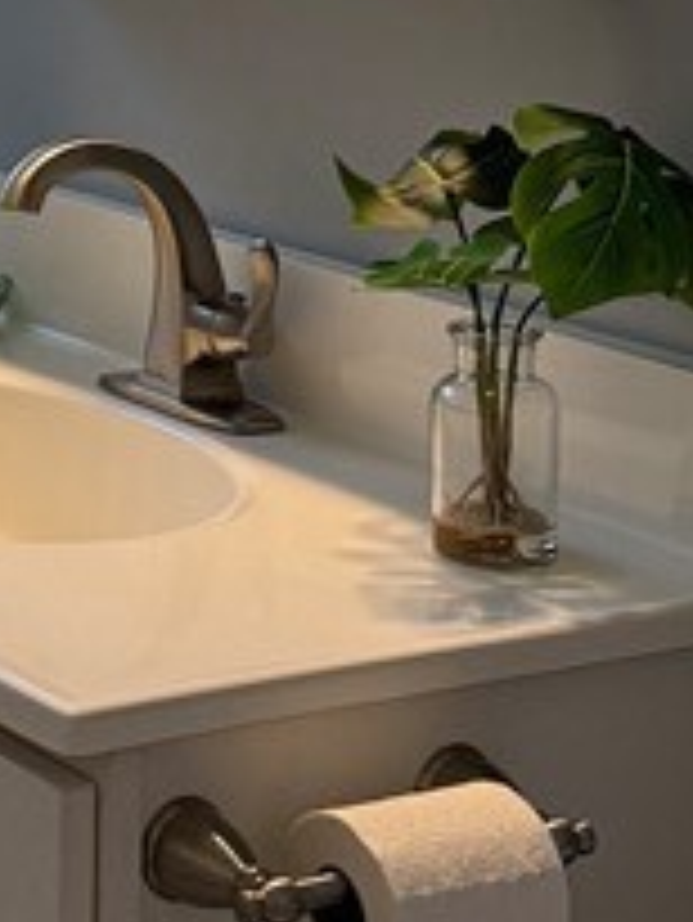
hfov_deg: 11.9
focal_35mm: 120
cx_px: -306
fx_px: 3200
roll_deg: -0.6
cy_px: -45
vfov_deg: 16.0
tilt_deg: -5.3
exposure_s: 1/216
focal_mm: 6.76
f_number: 1.78
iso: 200
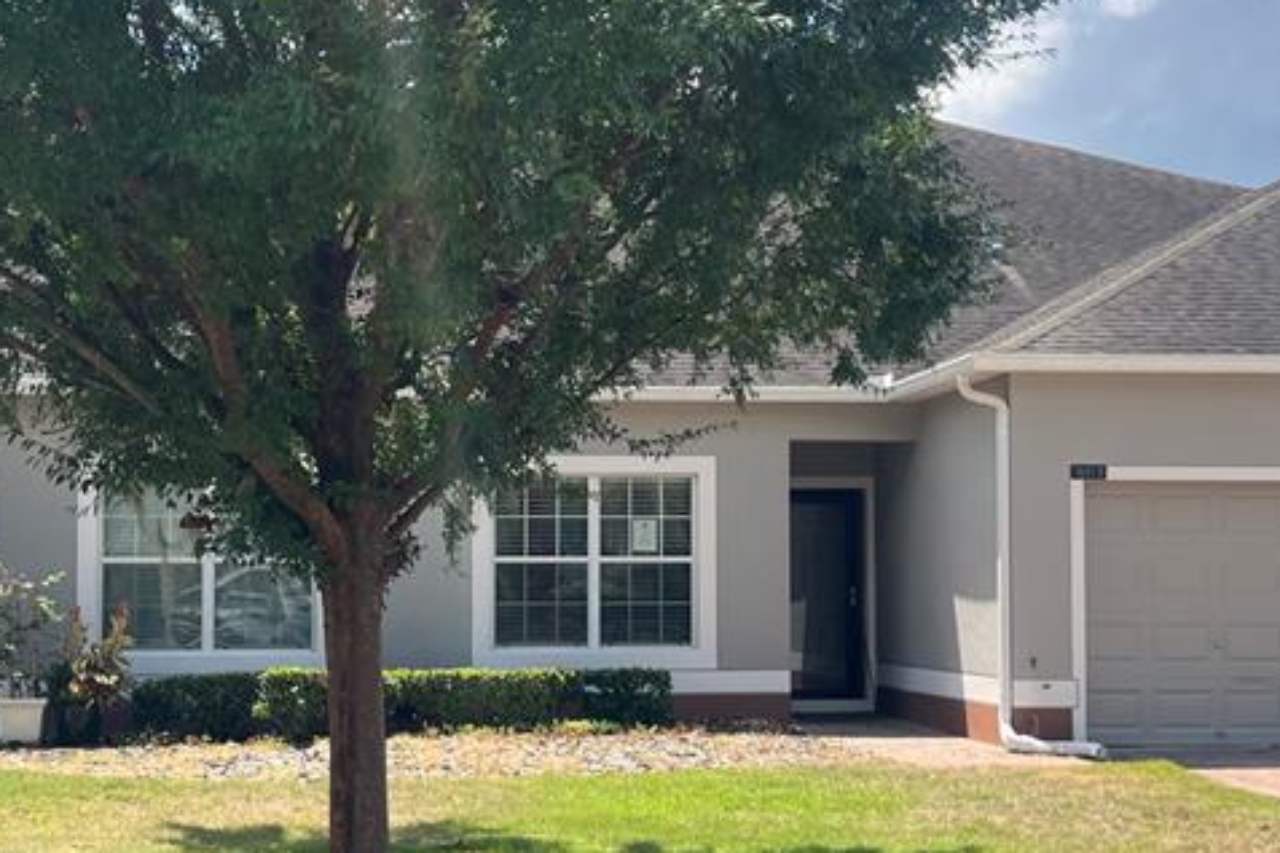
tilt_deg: +5.1
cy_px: 477
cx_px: 631
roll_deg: -1.0
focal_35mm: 58
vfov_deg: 23.4
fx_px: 2062
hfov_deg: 34.5
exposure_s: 1/1992
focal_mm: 5.1
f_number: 1.6
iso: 50
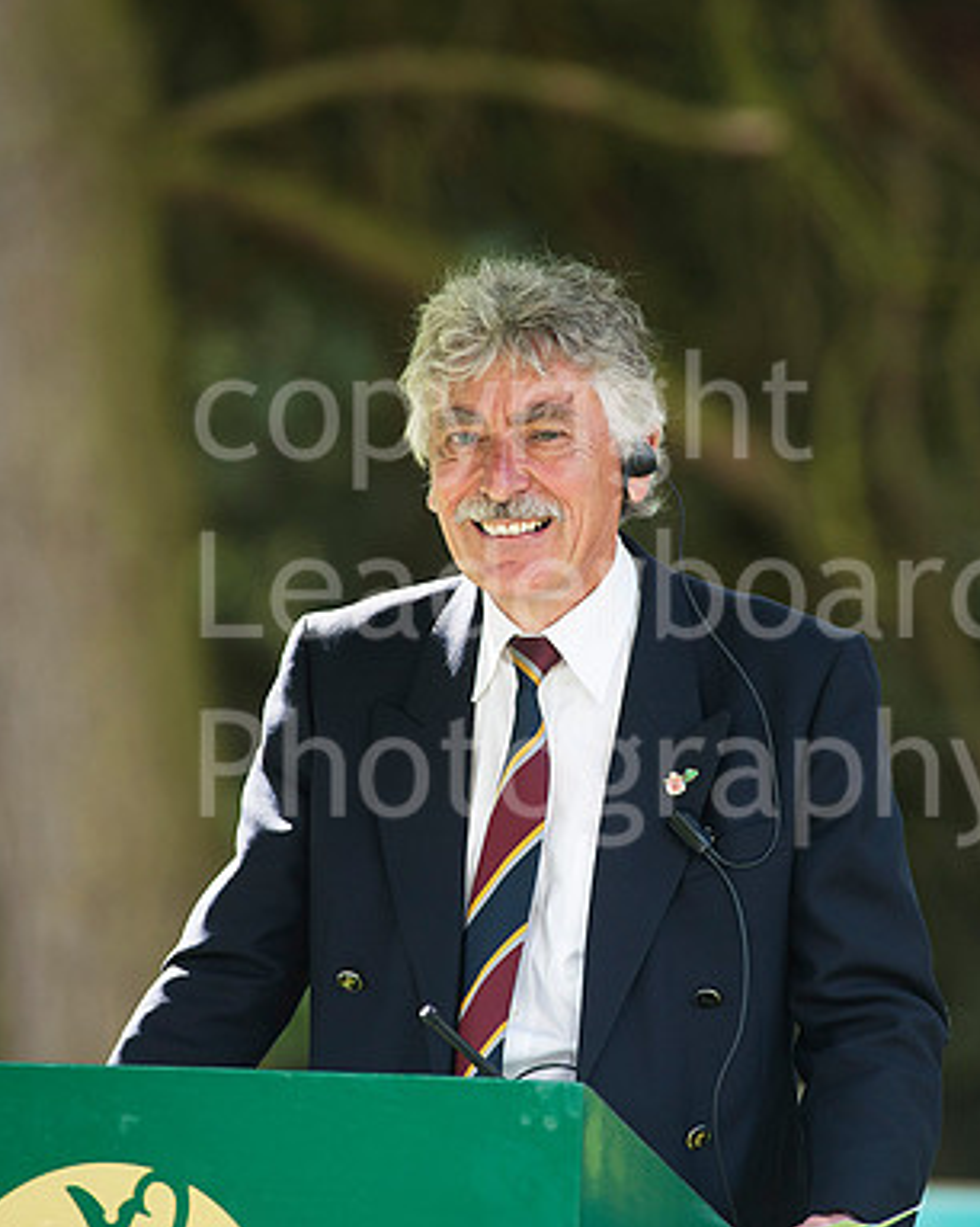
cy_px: 615
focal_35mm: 426
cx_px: 615
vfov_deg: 4.5
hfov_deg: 3.6
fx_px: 15457
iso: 400
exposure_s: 1/640
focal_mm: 300
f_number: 5
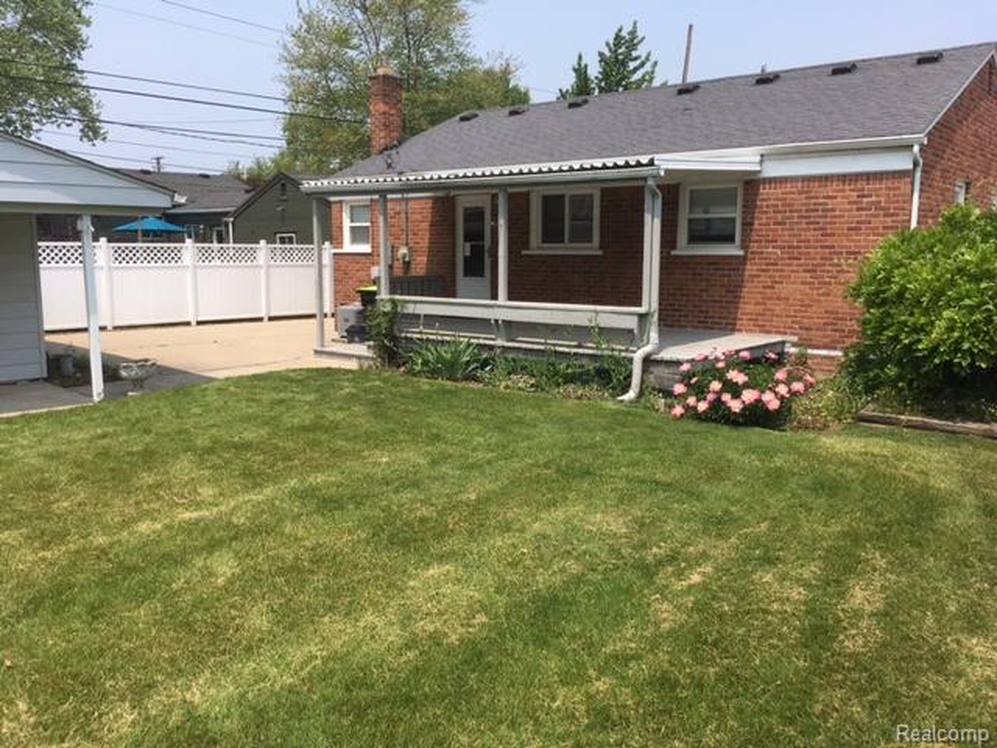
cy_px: 374
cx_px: 498
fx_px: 835
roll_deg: -0.9
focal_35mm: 29
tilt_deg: -9.7
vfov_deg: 48.2
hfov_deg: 61.7
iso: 25
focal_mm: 4.15
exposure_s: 1/1709
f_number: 2.2
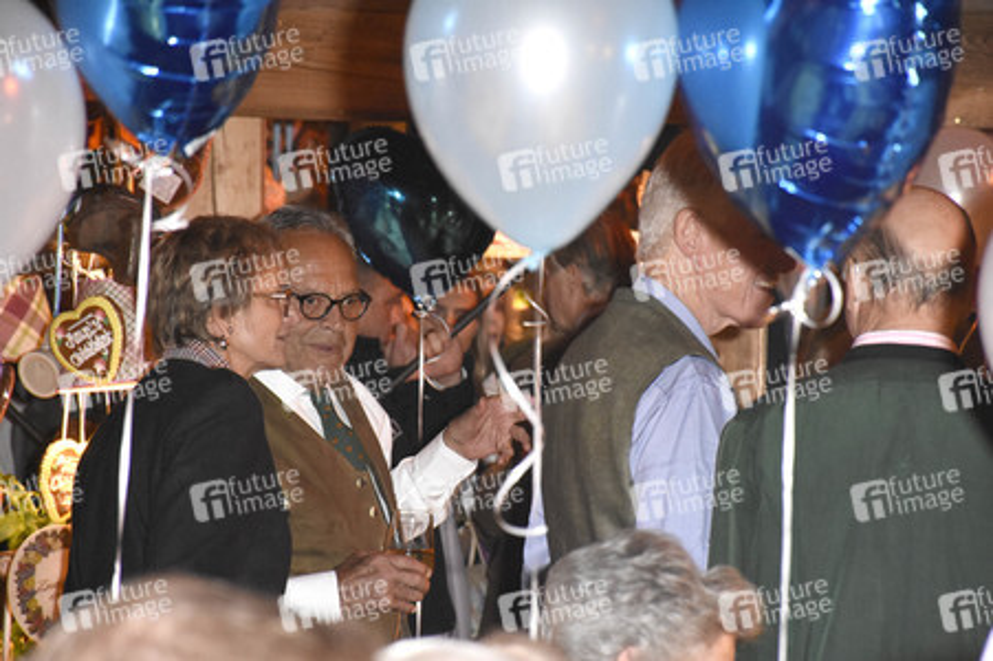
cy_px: 330
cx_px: 496
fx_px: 5788
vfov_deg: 6.5
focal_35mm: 210
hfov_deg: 9.8
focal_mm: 140
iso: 5000
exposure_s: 1/60
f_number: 6.3
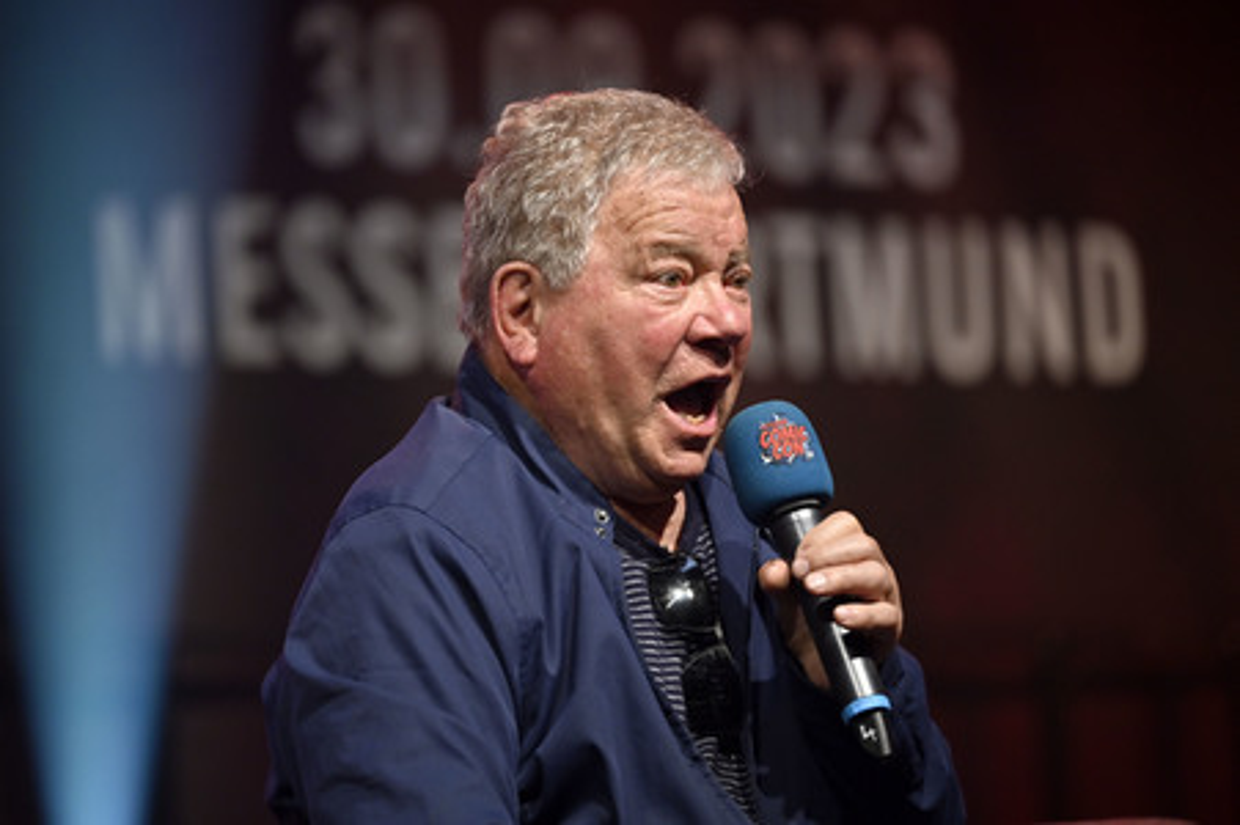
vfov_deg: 6.9
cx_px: 620
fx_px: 6884
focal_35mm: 200
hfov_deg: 10.3
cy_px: 412
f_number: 2.8
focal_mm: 200
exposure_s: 1/500
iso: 1000
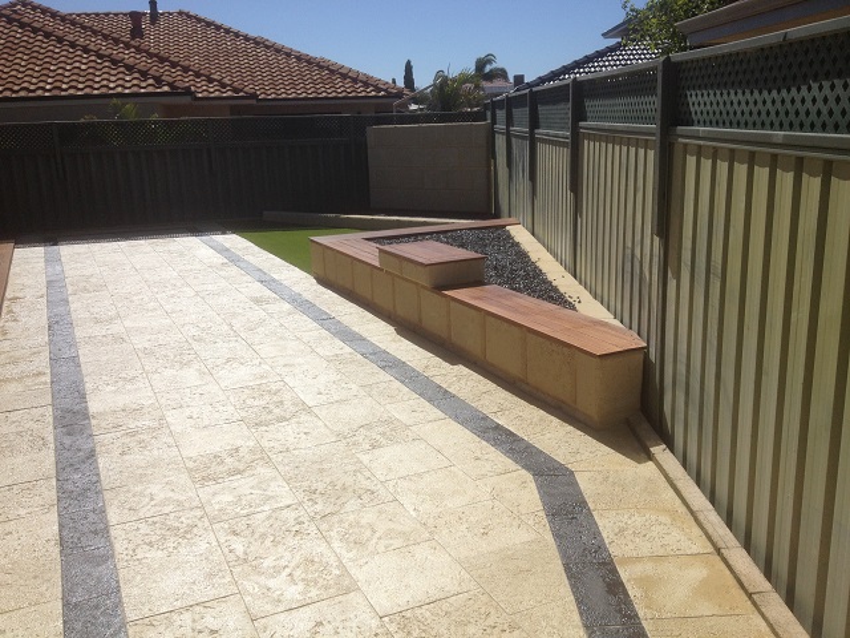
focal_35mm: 35
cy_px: 319
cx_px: 425
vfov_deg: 40.7
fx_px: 859
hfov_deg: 52.6
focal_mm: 4.28
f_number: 2.4
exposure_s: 1/3953
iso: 64
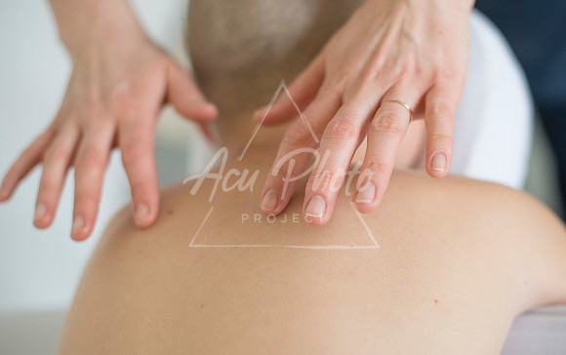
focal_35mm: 56
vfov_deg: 23.2
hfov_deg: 36.2
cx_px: 304
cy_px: 181
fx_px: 864
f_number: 2.2
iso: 250
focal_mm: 50
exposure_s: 1/500
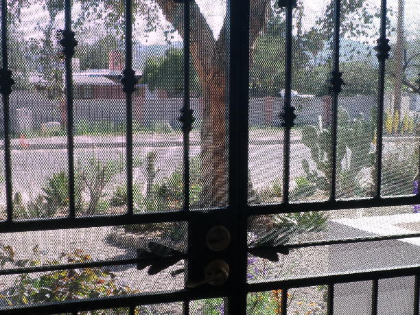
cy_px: 214
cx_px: 236
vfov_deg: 20.4
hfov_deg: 27.0
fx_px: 874
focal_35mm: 72
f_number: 3.2
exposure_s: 1/60
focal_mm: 7.8
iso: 80
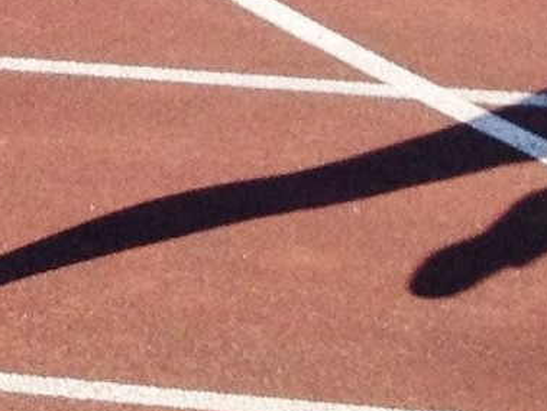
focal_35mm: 157
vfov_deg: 8.8
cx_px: -185
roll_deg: +1.4
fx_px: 2482
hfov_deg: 12.2
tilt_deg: -12.1
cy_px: -465
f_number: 2.4
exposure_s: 1/1314
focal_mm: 4.28
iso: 50
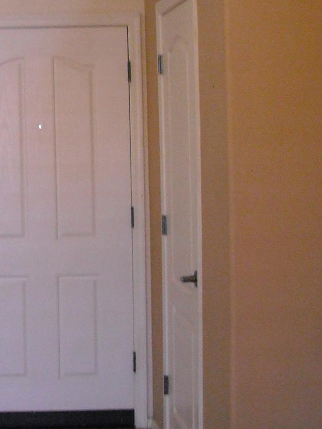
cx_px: -67
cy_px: 70
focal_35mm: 85
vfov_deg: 22.6
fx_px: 1054
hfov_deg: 16.6
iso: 400
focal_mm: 5.7
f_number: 2.8
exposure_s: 1/31
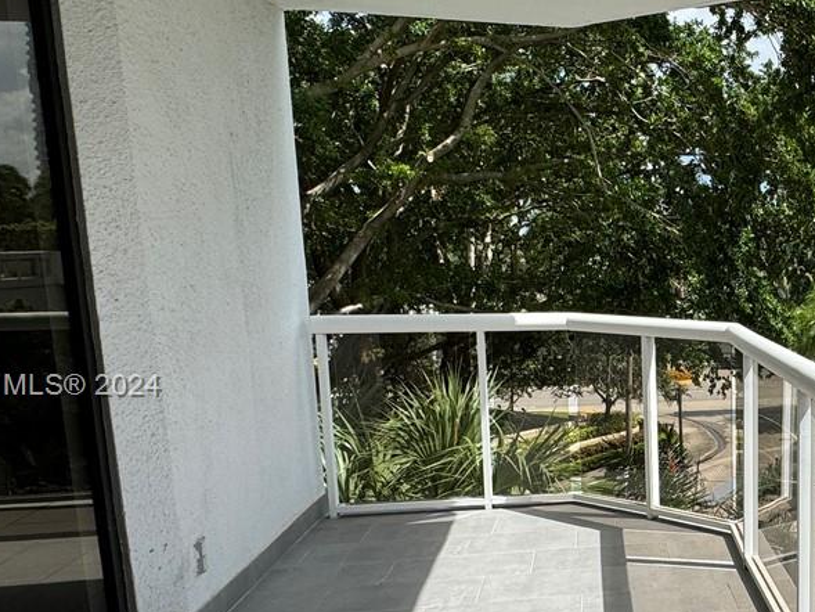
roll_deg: -0.5
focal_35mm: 38
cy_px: 388
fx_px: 895
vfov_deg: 37.5
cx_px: 825
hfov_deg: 42.0
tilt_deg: -9.3
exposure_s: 1/1370
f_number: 2.2
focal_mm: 2.22
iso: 40
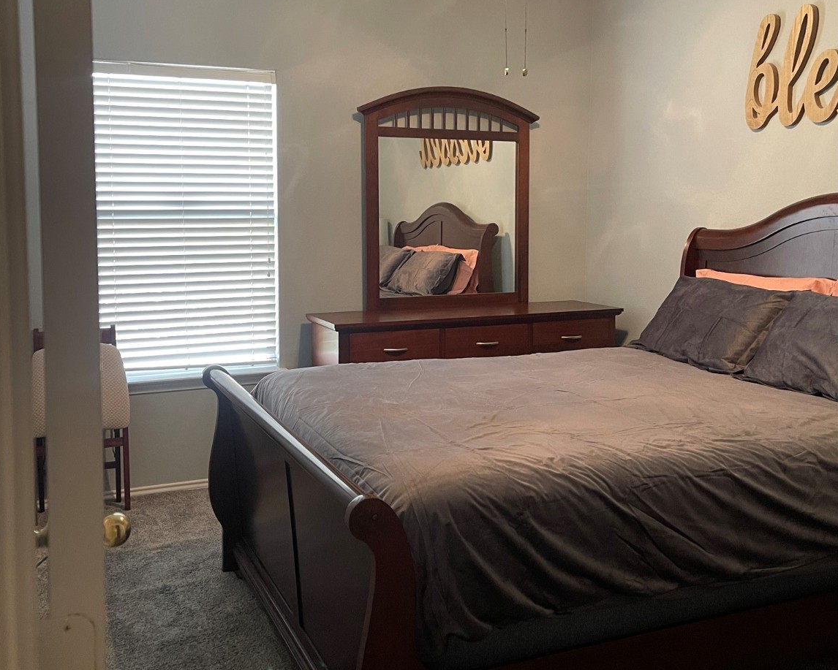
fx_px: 843
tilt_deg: -4.9
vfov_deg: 43.1
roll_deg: -0.3
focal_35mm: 34
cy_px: 262
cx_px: 418
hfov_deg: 52.8
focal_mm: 5.1
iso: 320
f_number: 1.6
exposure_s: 1/60
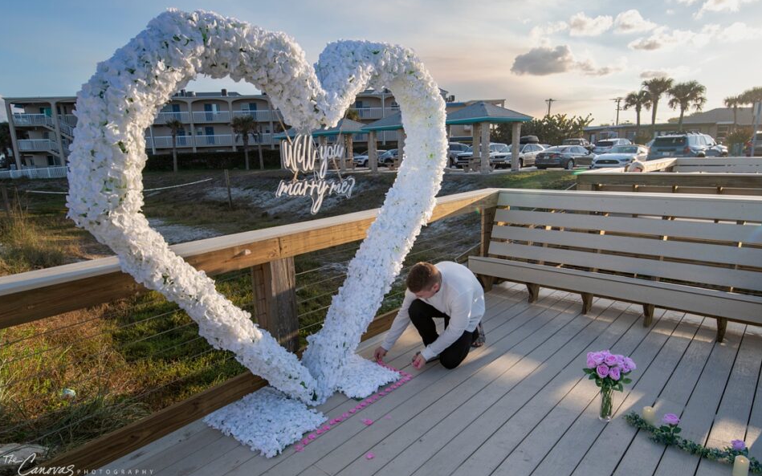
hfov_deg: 79.6
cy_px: 256
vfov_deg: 55.0
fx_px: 457
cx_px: 356
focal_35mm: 22
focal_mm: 20
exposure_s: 1/400
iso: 100
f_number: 5
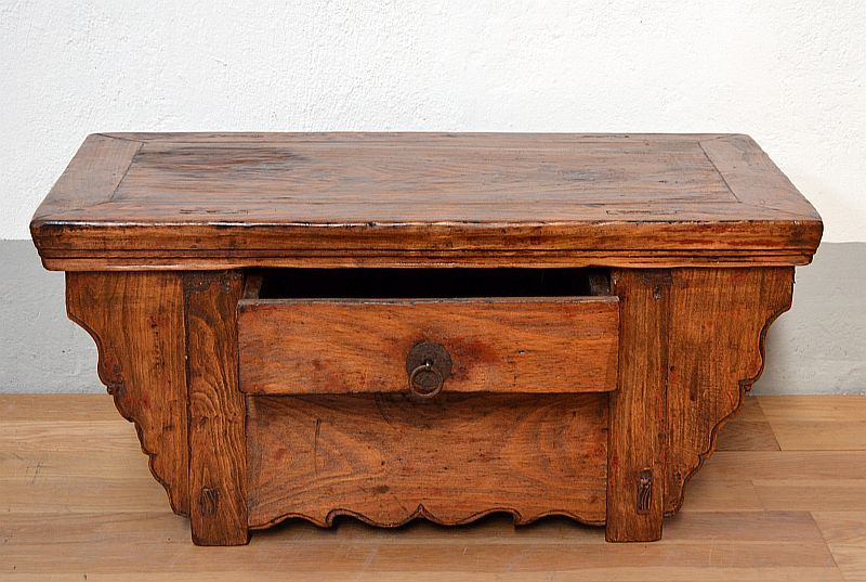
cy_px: 291
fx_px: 1736
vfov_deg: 19.0
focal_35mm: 72
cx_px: 433
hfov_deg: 28.0
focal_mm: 48
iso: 400
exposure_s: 1/80
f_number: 5.3
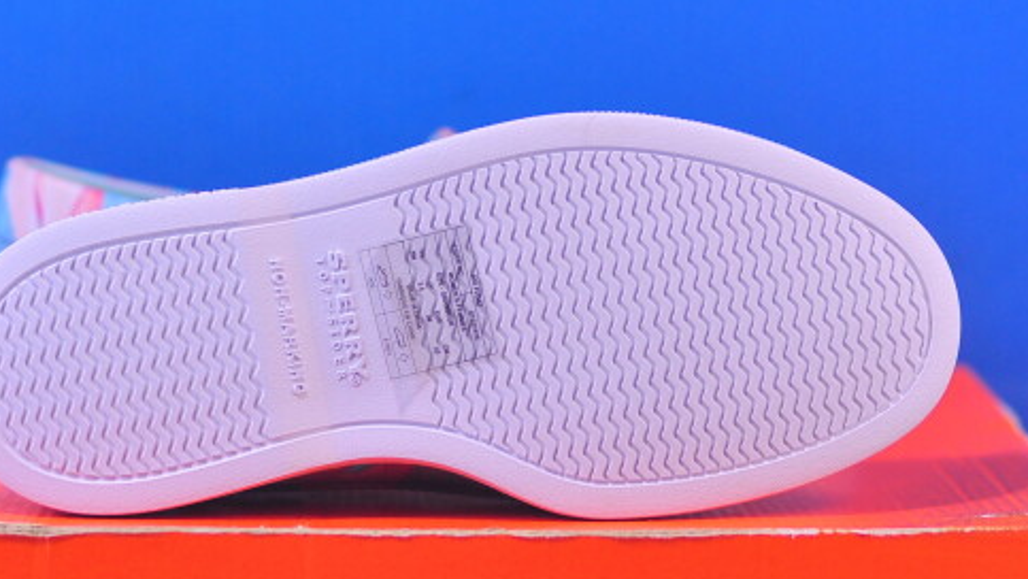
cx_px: 430
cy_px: 69
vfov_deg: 9.3
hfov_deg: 16.5
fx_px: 3545
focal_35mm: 130
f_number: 2.2
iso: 250
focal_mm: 50
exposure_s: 1/320
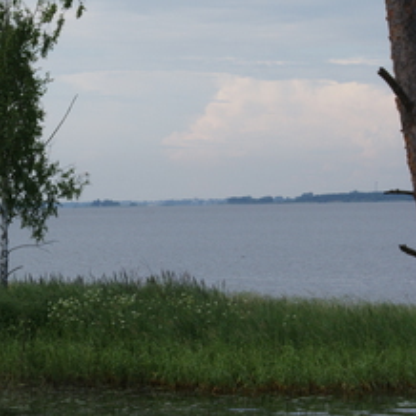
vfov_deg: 11.1
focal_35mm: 158
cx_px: 2
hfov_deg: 11.0
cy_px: 205
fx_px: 2148
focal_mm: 60
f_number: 13
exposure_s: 1/160
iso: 200
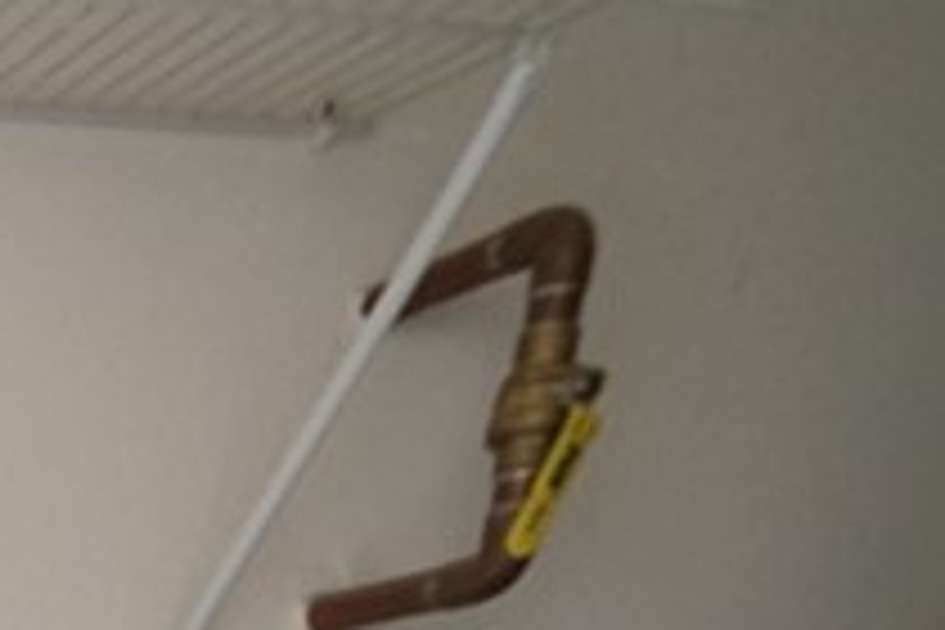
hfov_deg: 19.7
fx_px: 1627
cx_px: -891
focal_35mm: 62
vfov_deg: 15.1
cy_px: 1436
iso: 1600
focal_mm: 12
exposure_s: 1/125
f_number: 7.1
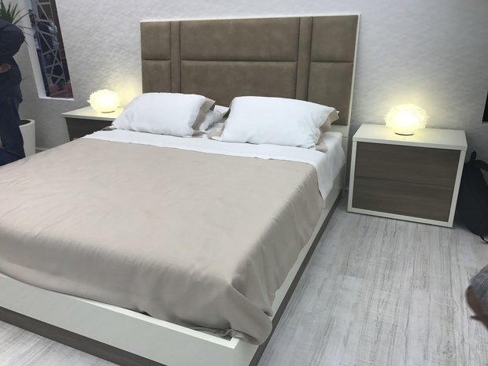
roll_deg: +1.7
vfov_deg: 49.7
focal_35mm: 28
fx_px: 395
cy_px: 183
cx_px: 244
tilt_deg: -22.3
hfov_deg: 63.4
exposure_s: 1/50
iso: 25
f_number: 1.8
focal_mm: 3.99
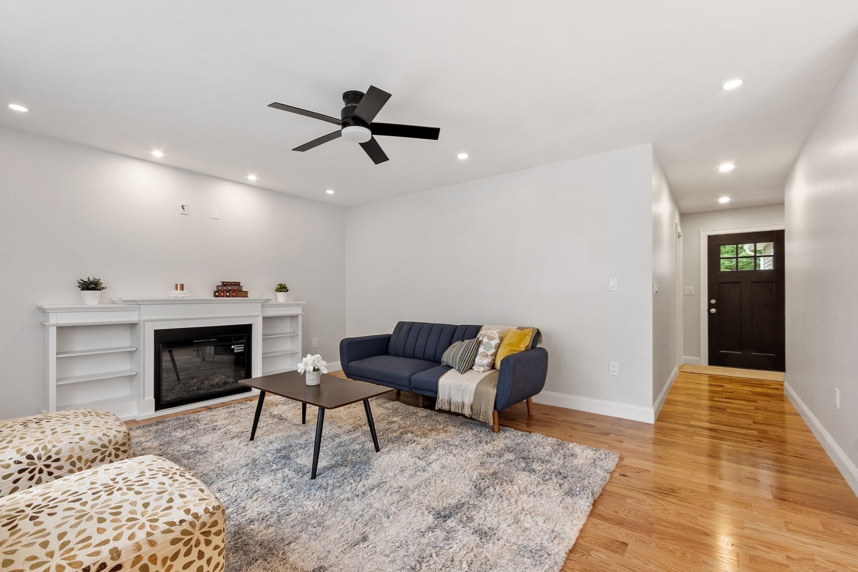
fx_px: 357
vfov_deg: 77.3
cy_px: 286
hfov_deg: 100.4
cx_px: 429
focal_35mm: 15
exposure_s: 1/1.67
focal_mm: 10
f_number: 7.1
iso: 400
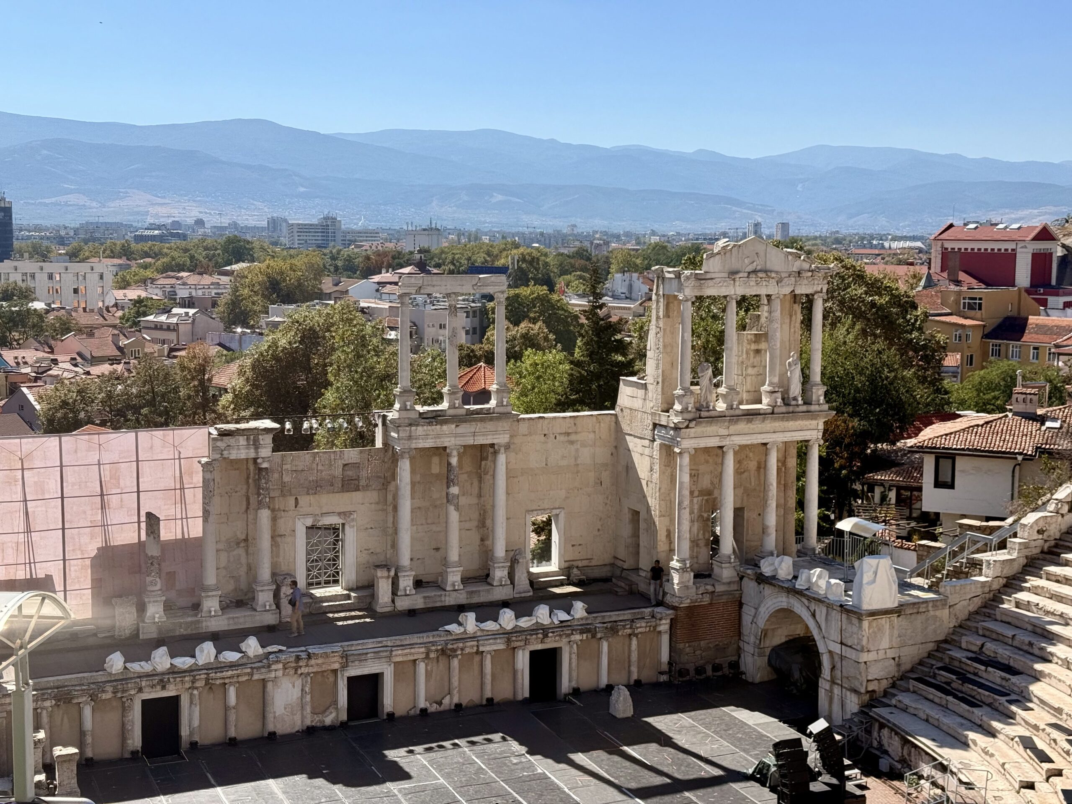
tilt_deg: -6.7
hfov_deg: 39.7
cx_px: 536
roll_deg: -0.4
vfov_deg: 30.3
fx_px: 1486
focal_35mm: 48
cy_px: 402
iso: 64
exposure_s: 1/4098
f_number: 1.78
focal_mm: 6.76
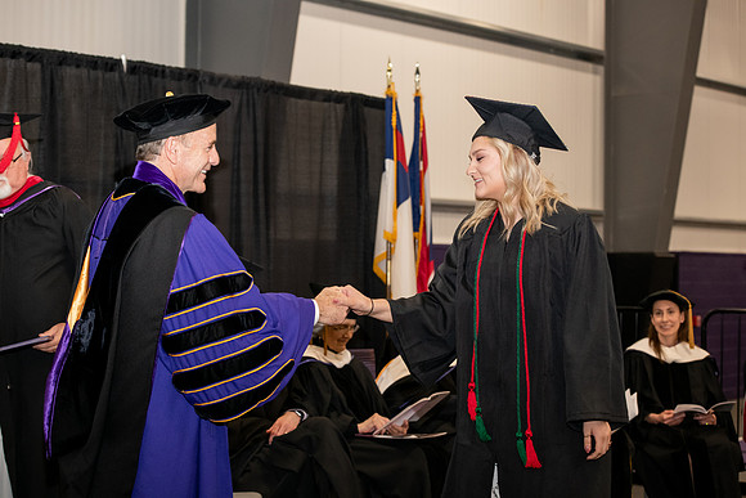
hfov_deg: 28.8
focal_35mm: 70
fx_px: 1451
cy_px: 249
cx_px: 373
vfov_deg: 19.5
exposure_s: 1/200
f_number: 5
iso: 2000
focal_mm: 70
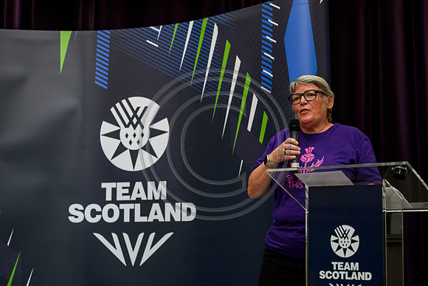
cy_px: 143
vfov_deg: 19.5
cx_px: 214
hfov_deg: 28.8
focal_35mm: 70
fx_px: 832
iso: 4000
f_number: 3.2
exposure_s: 1/400
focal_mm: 70
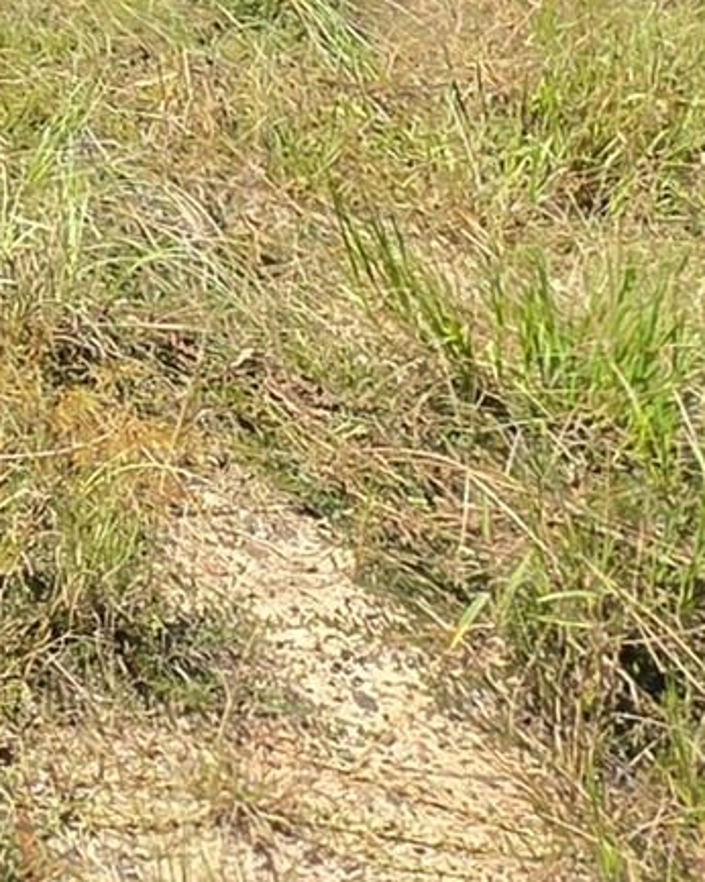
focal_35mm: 90
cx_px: -711
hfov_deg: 14.2
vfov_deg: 16.1
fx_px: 2349
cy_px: -927
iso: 32
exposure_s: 1/994
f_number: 1.9
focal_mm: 2.2
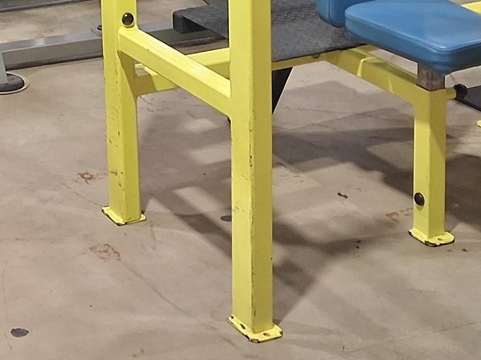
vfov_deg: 14.3
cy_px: -217
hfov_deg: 19.4
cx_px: -98
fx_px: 1319
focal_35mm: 95
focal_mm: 4
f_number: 1.8
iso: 400
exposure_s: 1/60
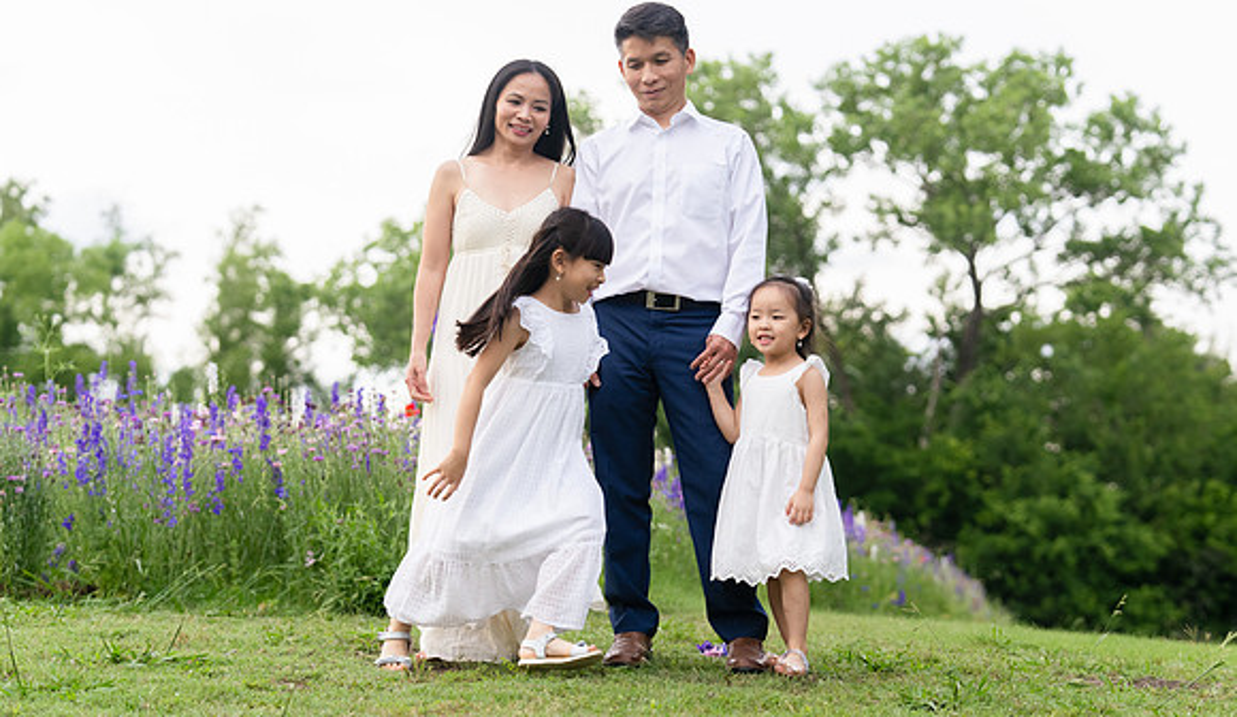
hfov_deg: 22.7
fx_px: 3086
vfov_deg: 13.2
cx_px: 632
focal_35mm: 93
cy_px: 421
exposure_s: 1/1250
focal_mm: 85
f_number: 3.5
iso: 1000
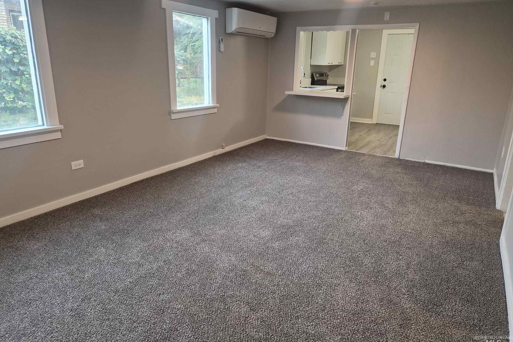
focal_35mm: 24
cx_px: 256
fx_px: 342
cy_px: 162
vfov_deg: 53.1
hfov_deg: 73.7
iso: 250
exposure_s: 1/120
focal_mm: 5.4
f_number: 1.8
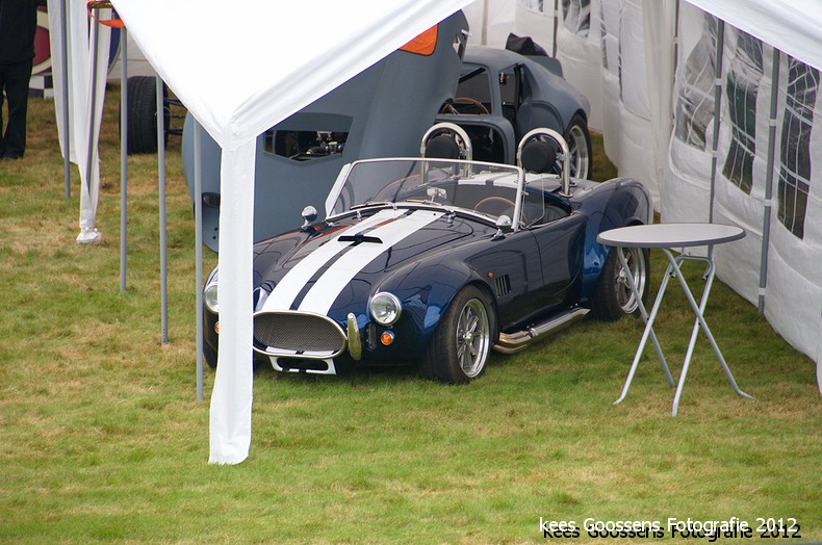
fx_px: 6839
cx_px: 411
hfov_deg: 6.9
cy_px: 272
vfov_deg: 4.6
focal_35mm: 300
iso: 400
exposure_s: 1/350
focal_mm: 200
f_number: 5.6
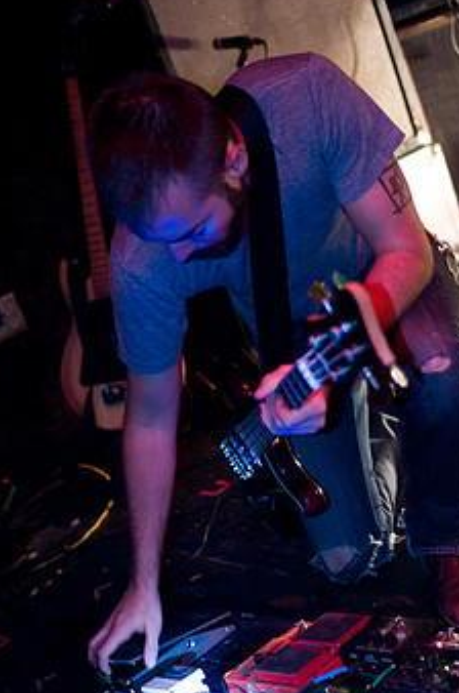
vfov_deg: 33.3
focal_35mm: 60
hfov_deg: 22.5
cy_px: 433
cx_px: 286
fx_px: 1152
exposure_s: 1/25
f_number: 1.4
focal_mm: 30
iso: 1000
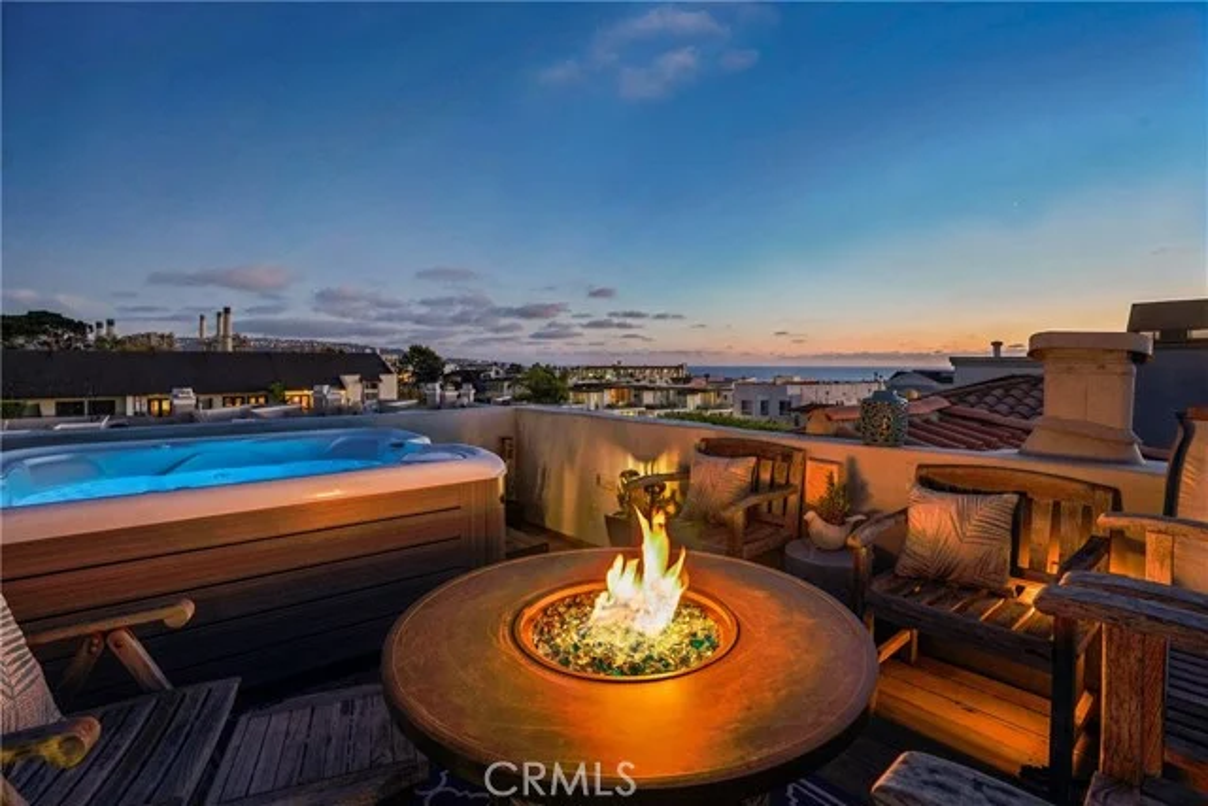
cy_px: 403
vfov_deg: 73.8
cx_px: 604
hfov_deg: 96.7
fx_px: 537
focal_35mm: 16
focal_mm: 16
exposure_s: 1/3.33
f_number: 8
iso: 1000
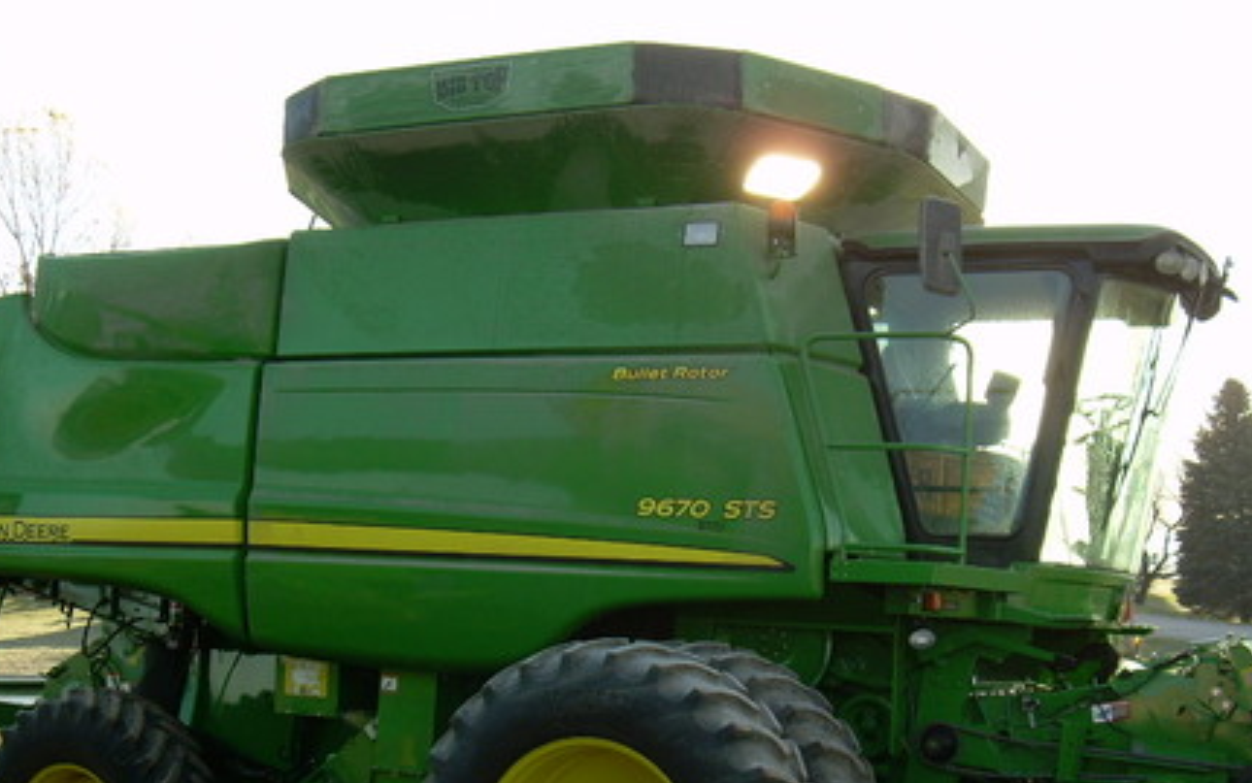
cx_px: 611
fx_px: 1741
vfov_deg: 25.2
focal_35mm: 51
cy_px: 521
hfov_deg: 39.6
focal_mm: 6.3
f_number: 2.8
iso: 50
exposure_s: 1/250
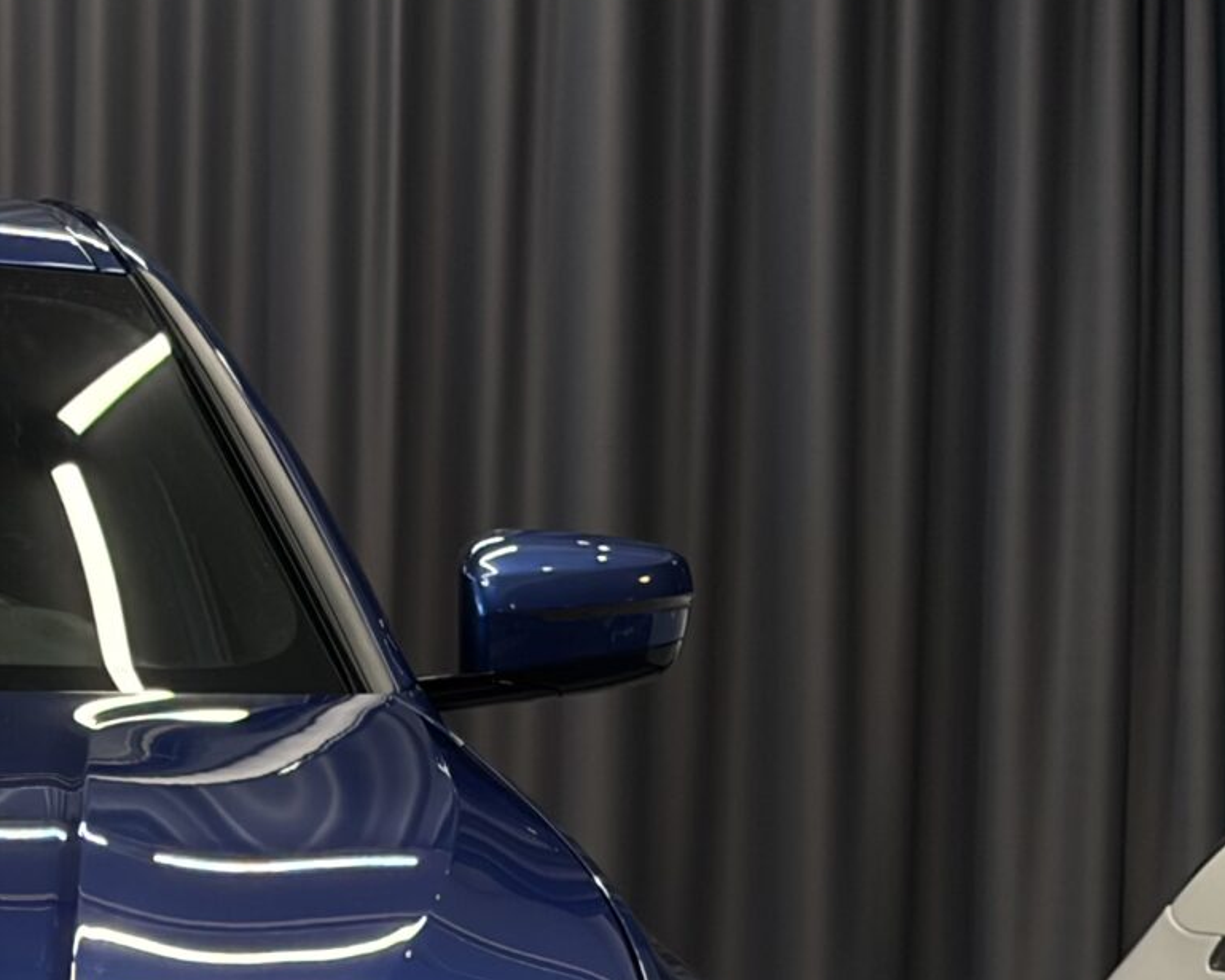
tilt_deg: -8.2
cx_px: -464
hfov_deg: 11.1
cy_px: 1378
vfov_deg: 9.0
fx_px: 6126
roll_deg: +0.2
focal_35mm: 169
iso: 100
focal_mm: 5.96
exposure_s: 1/145
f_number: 1.6
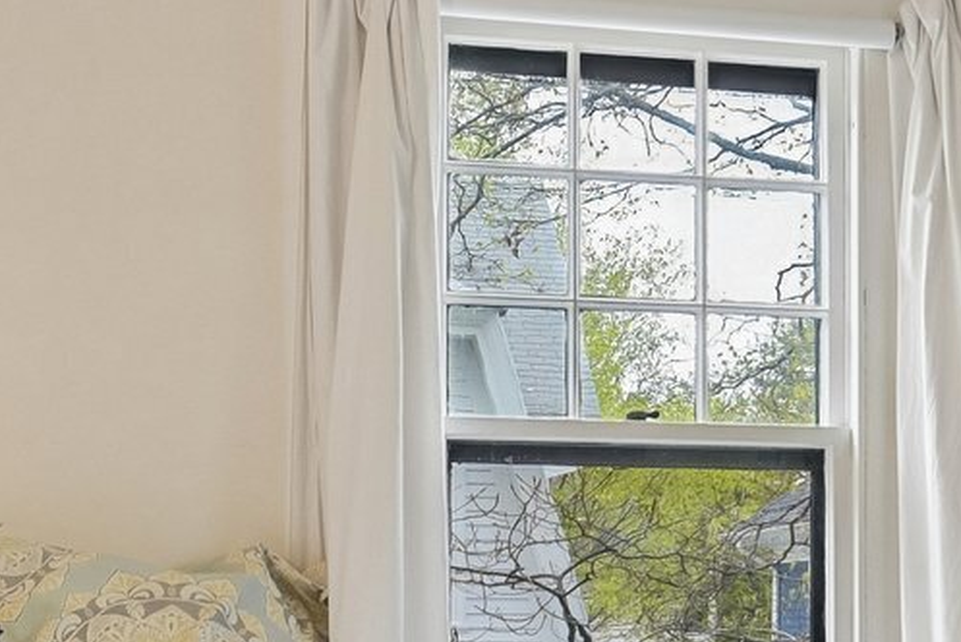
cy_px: 604
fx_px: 1870
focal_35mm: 70
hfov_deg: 28.1
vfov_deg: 19.1
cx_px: 787
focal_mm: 17
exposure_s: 1/20
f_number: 11
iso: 400
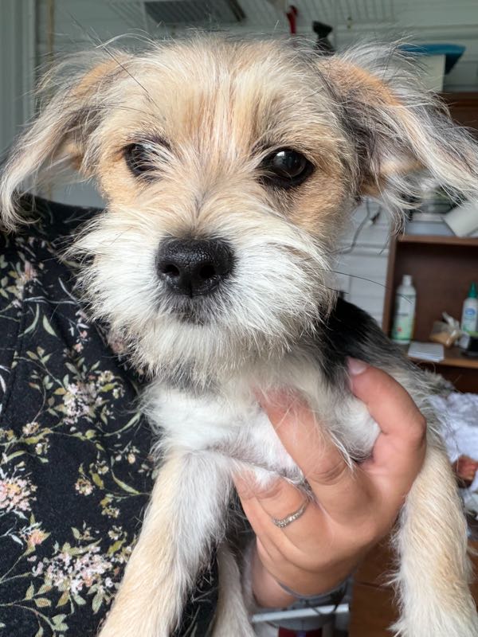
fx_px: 552
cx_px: 239
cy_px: 318
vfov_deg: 60.0
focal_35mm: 30
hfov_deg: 46.8
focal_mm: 2.71
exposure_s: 1/121
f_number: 1.9
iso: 50
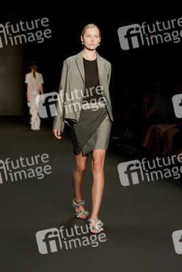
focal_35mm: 100
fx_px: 758
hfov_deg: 13.7
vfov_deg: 20.4
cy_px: 136
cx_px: 91
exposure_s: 1/250
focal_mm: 100
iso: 1600
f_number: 6.3
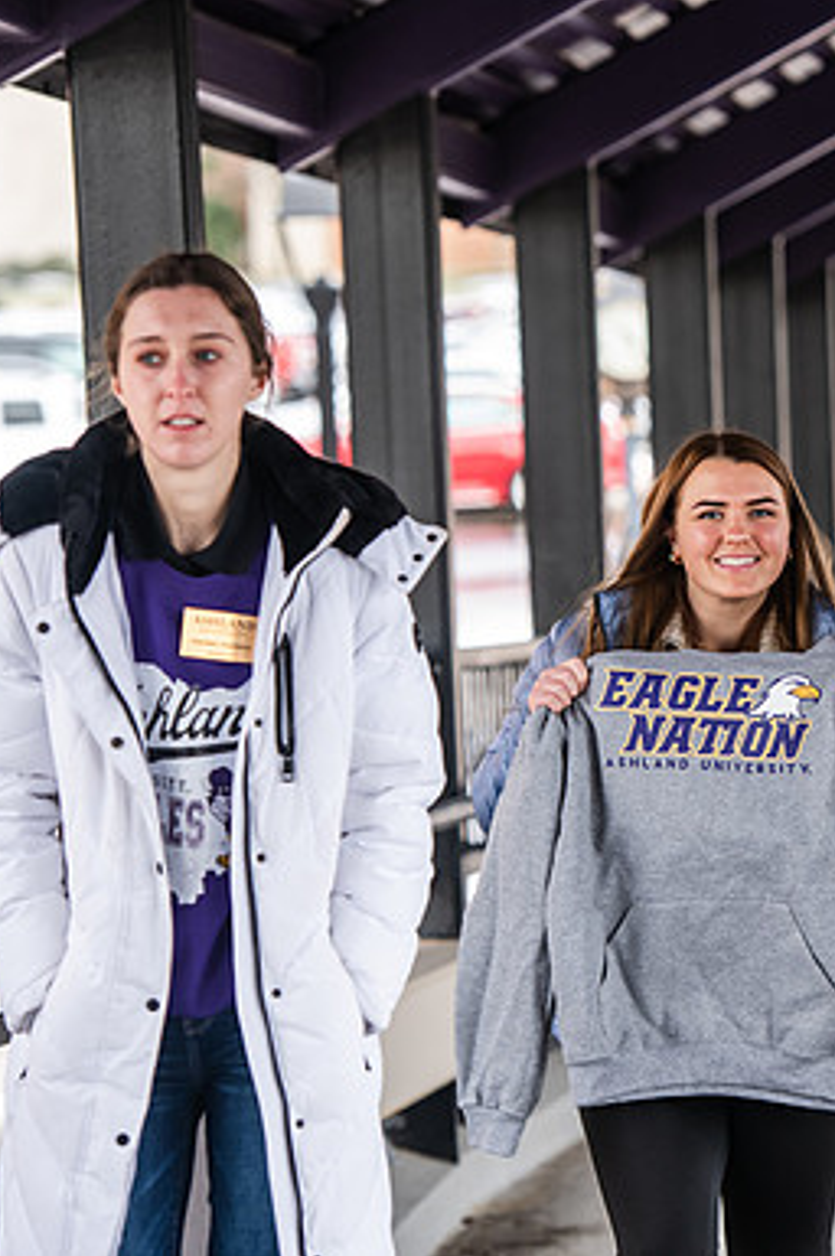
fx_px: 6308
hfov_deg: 7.6
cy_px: 628
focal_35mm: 181
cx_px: 767
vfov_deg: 11.4
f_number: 4
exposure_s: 1/320
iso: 500
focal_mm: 120
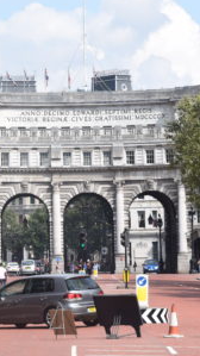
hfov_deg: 6.0
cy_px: 158
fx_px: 1908
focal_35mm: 202
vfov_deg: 10.7
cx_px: 65
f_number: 11
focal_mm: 55
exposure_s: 1/500
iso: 320
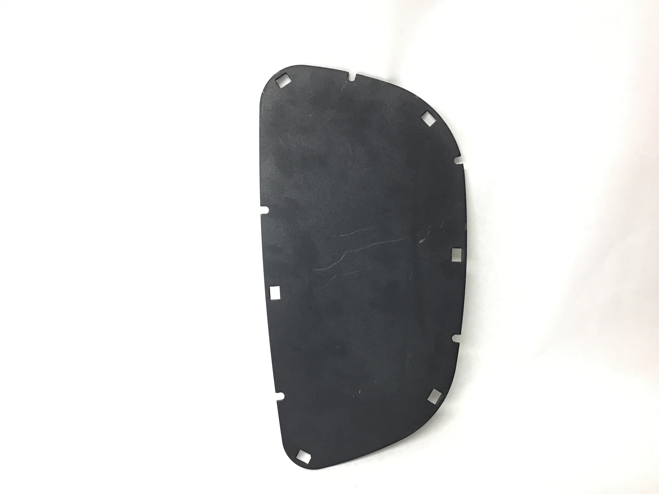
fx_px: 590
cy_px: 247
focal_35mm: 31
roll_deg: +1.0
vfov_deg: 45.4
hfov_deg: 58.4
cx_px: 330
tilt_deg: -29.2
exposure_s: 1/30
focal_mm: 3.3
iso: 80
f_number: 2.4
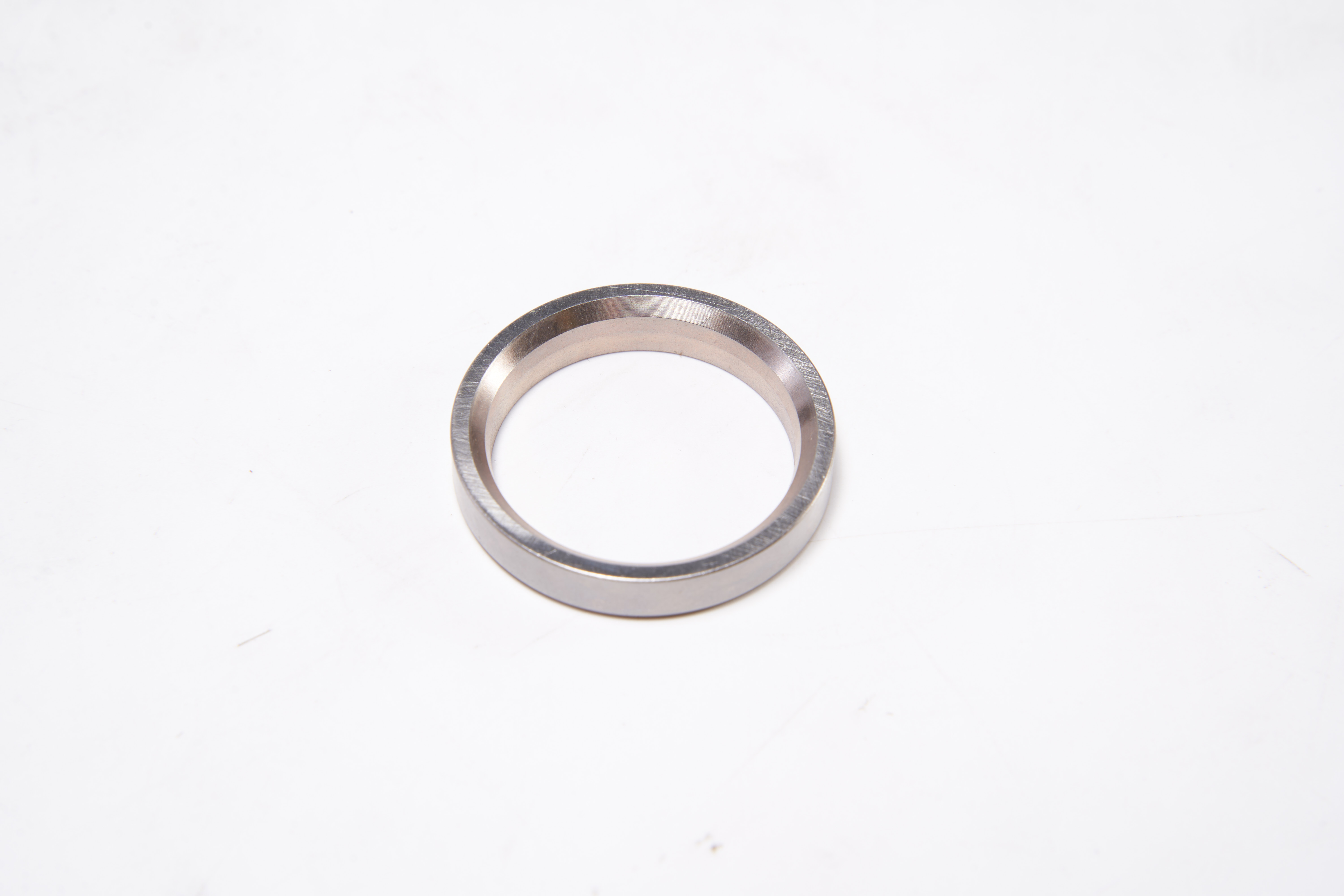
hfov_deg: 27.0
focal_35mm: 75
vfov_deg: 18.2
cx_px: 672
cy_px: 448
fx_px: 2800
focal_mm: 75
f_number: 14
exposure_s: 1/80
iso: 100
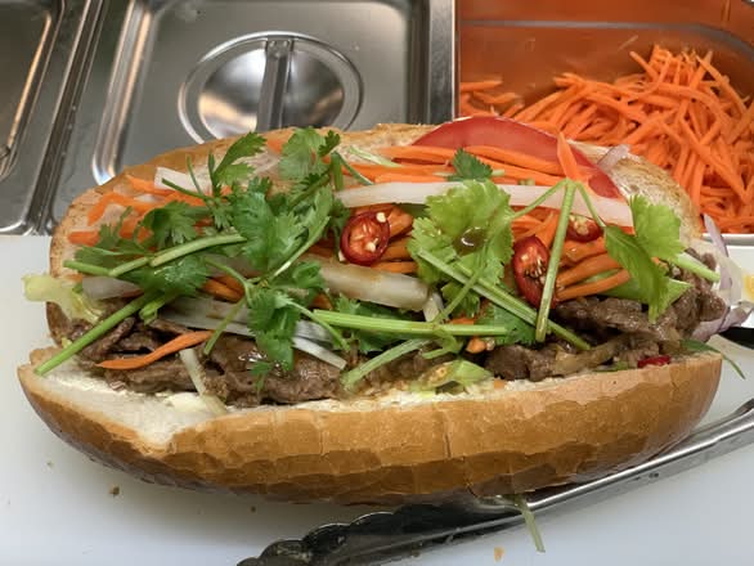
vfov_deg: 28.1
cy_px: 283
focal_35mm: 52
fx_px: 1133
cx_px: 377
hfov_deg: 36.8
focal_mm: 6
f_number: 2.4
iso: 250
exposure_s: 1/50
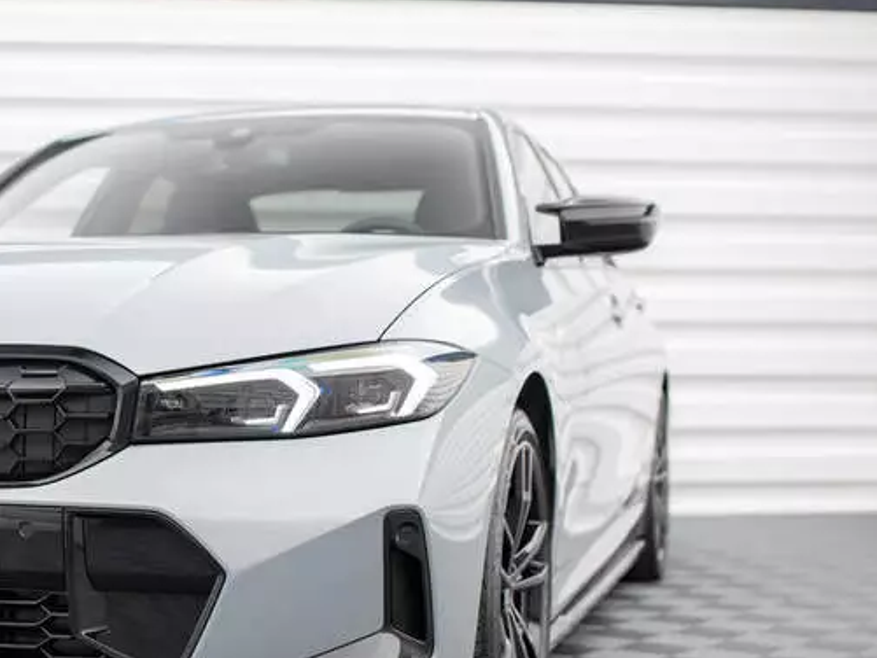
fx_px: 1723
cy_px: 375
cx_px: 108
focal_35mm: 68
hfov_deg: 27.6
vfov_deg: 21.6
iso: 500
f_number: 2.5
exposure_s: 1/100
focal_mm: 35
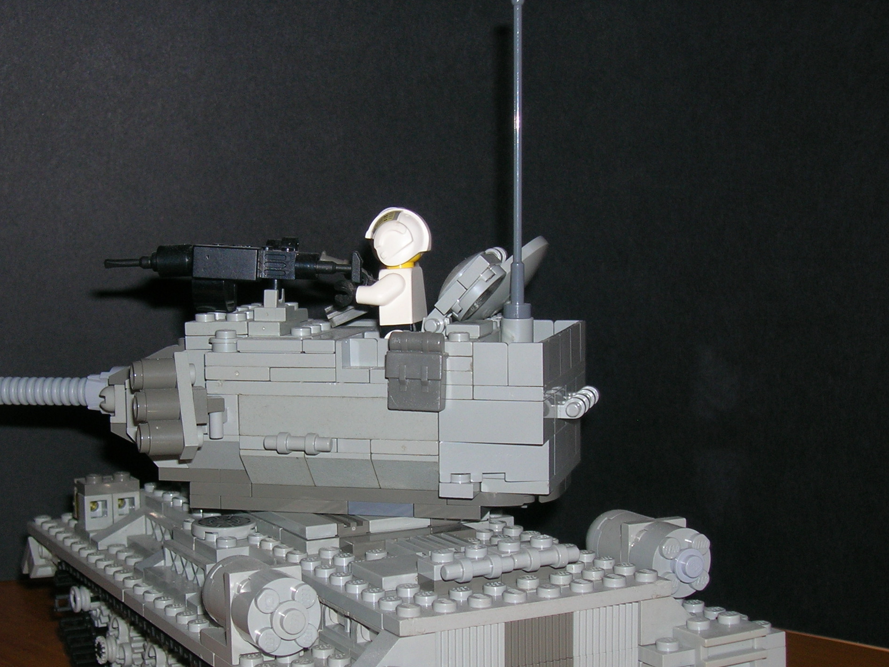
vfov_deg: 23.2
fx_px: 1618
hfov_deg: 30.6
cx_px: 353
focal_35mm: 63
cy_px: 408
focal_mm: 7.7
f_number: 3.2
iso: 50
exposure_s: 1/60.1
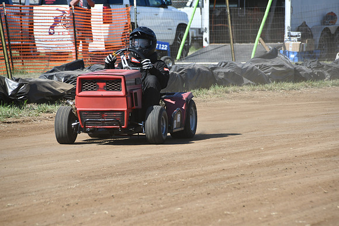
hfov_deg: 7.4
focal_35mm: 277
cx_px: 170
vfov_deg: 5.0
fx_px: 2609
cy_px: 113
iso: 200
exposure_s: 1/500
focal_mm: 185
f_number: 8
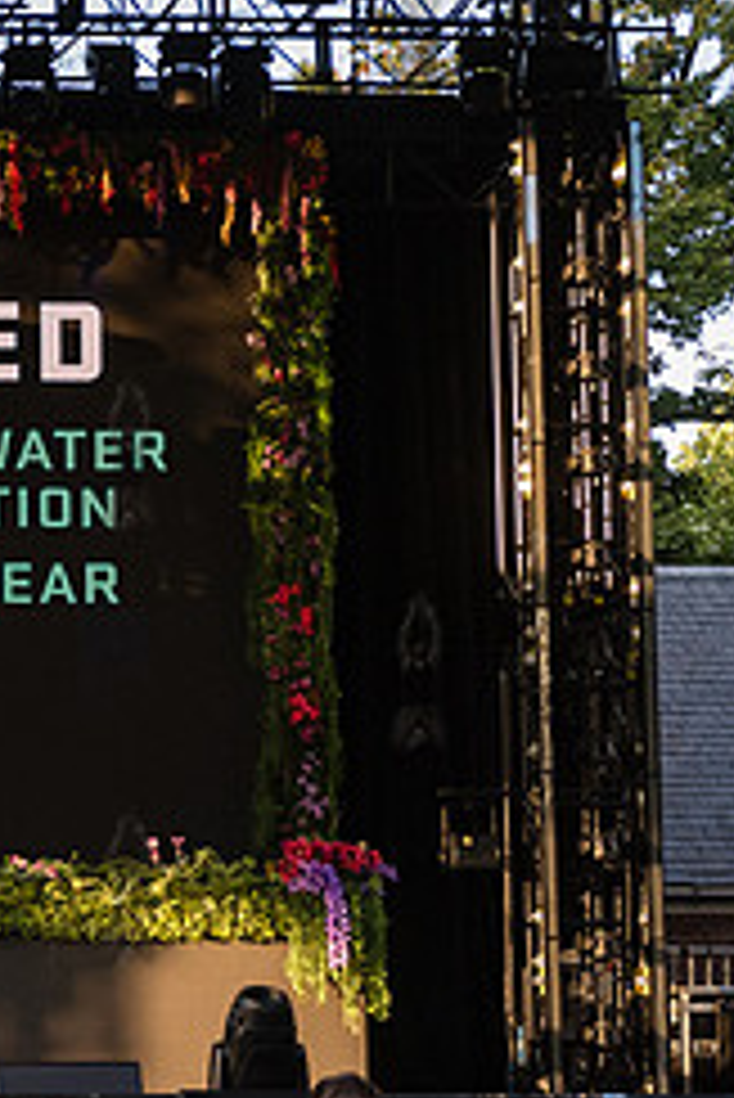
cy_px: 668
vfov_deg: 15.4
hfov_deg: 9.9
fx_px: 4062
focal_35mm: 133
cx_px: -455
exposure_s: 1/1250
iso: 2000
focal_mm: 56
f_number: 3.5
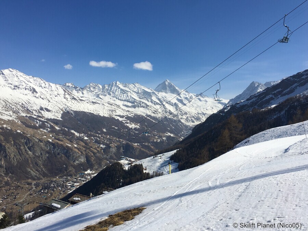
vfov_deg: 48.2
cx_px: 154
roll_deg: -10.3
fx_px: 258
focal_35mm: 29
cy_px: 116
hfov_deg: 61.7
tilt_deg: -0.2
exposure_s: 1/3344
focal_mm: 4.15
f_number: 2.2
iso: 25
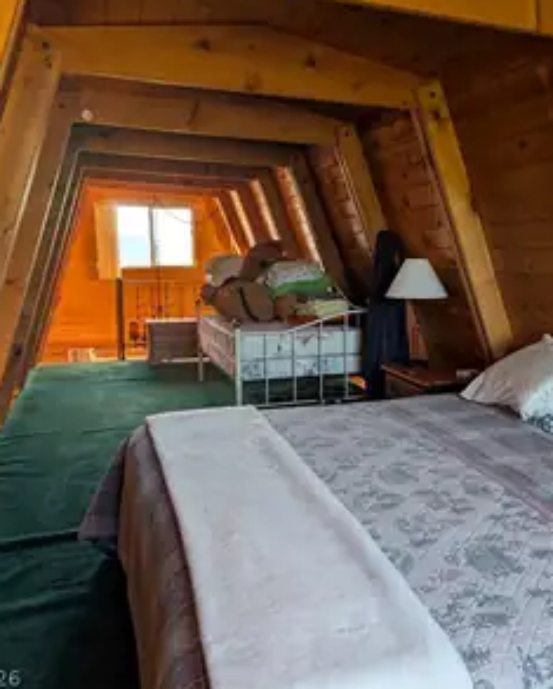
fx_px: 654
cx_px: 391
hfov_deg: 44.8
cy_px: 340
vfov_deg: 55.6
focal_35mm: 32
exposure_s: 1/130
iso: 23
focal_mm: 6.9
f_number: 1.68
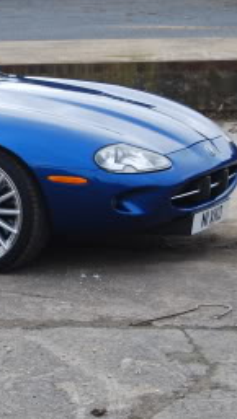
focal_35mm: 133
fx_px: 1482
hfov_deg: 8.9
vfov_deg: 16.1
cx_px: -104
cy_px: 140
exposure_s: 1/125
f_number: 5.6
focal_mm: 34
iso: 140
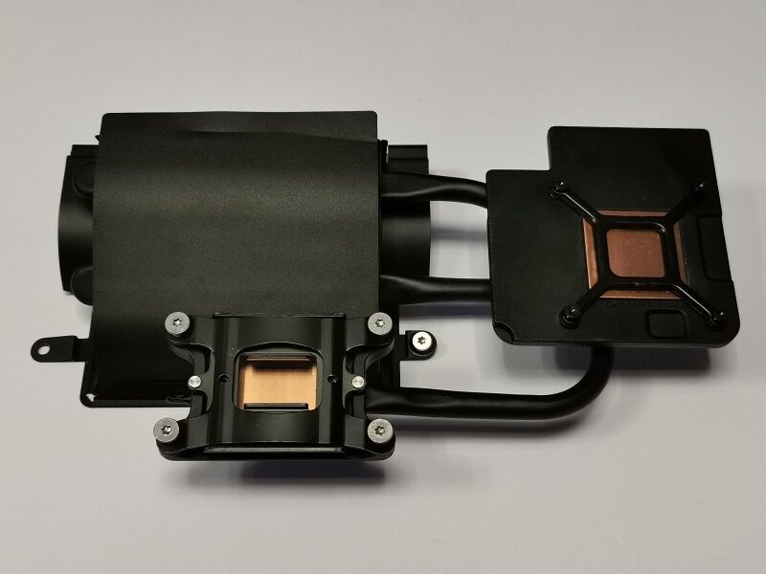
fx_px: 1062
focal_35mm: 48
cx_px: 383
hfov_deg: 39.7
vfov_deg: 30.3
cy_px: 287
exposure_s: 1/100
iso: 250
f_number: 1.8
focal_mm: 5.58
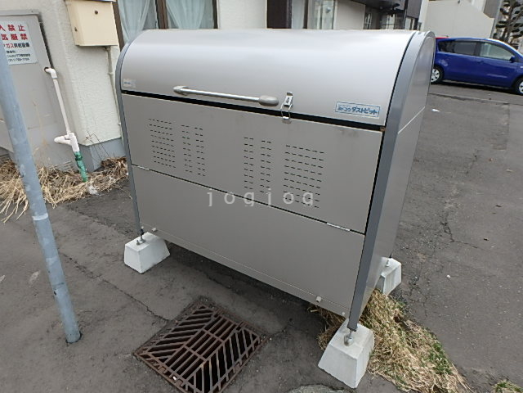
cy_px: 196
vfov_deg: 63.4
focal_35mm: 21
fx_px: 317
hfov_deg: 79.0
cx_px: 262
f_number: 3.5
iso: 125
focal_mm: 3.7
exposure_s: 1/200
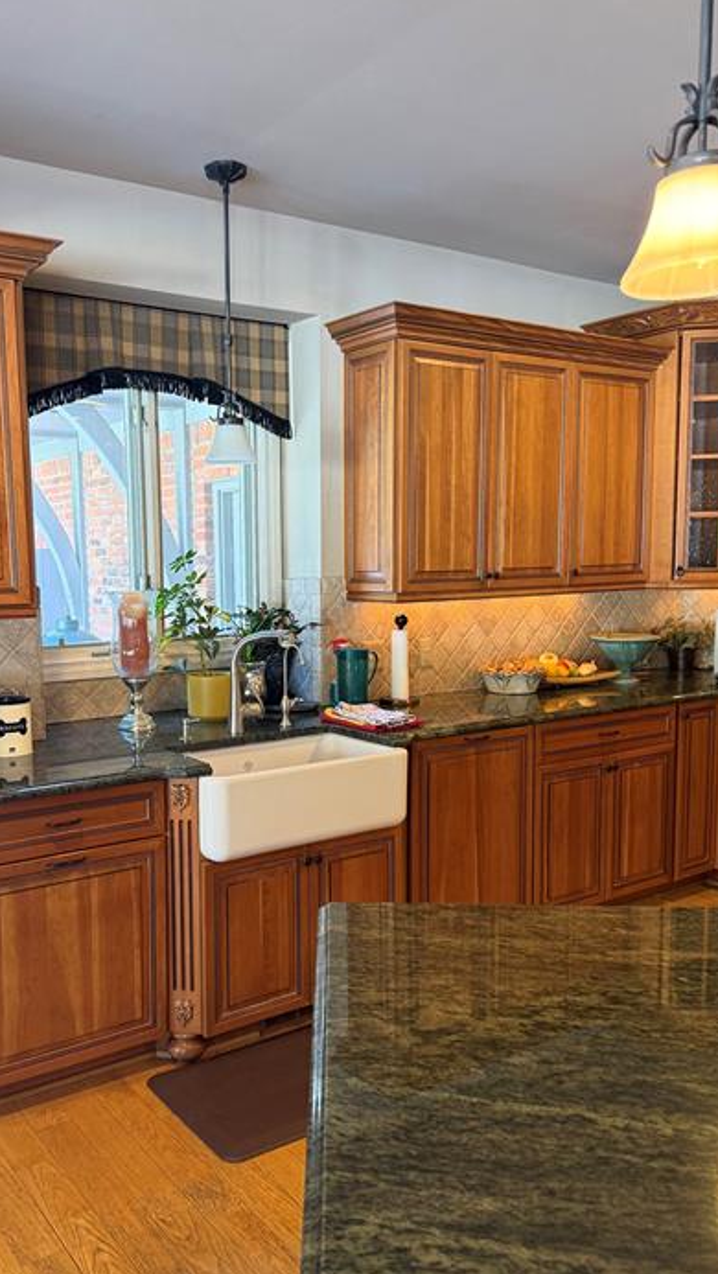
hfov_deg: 40.1
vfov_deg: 66.0
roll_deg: +0.4
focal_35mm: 29
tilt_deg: -5.6
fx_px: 980
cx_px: 289
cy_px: 666
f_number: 1.78
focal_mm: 6.76
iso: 250
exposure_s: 1/60
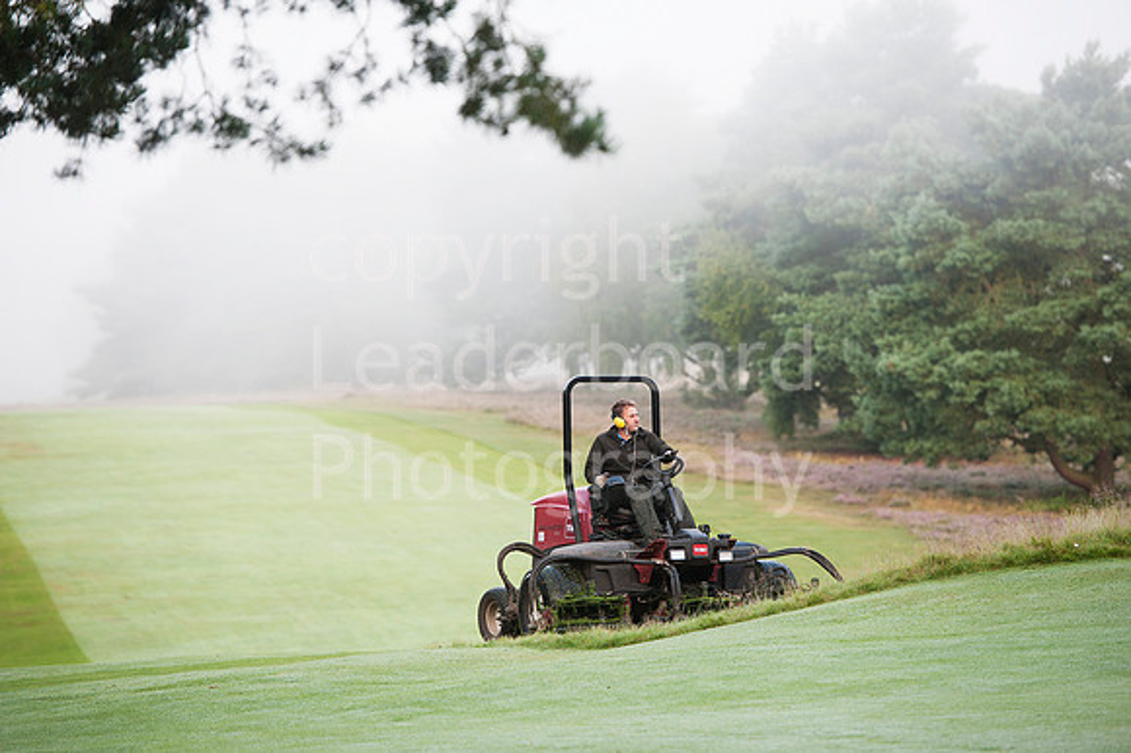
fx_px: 5181
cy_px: 376
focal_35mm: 165
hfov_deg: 12.5
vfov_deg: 8.3
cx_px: 566
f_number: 4
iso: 320
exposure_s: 1/400
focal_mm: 165
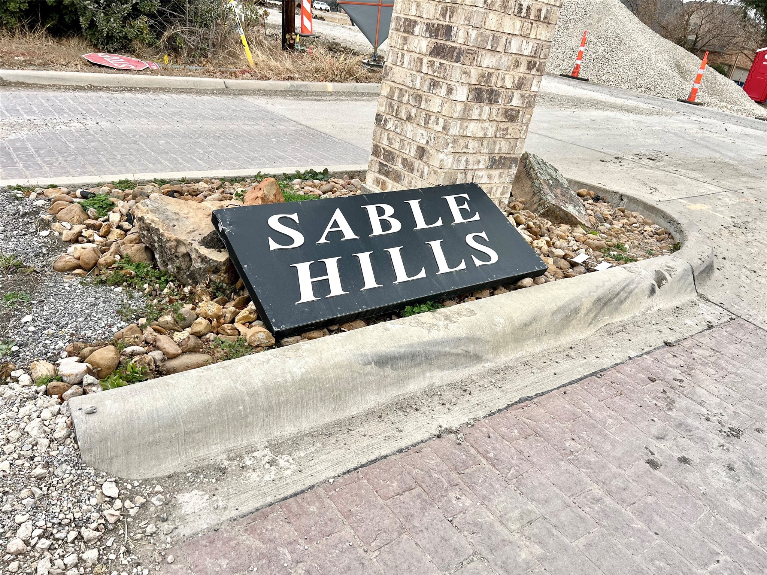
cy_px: 288
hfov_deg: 67.3
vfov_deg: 53.1
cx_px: 384
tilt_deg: -24.5
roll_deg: -10.7
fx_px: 576
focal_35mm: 26
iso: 50
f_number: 1.5
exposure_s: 1/1029
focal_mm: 5.7
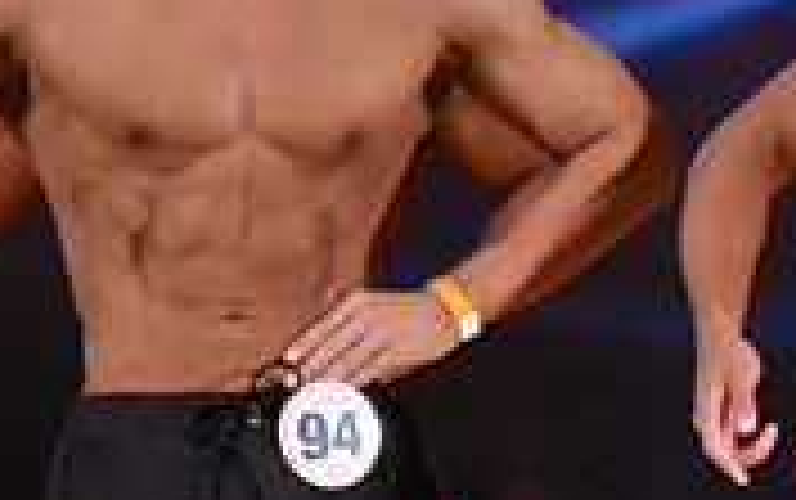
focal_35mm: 969
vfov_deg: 1.4
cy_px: 428
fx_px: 21041
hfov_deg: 2.2
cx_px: 1136
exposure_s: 1/400
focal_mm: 145
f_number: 5.6
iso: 3200
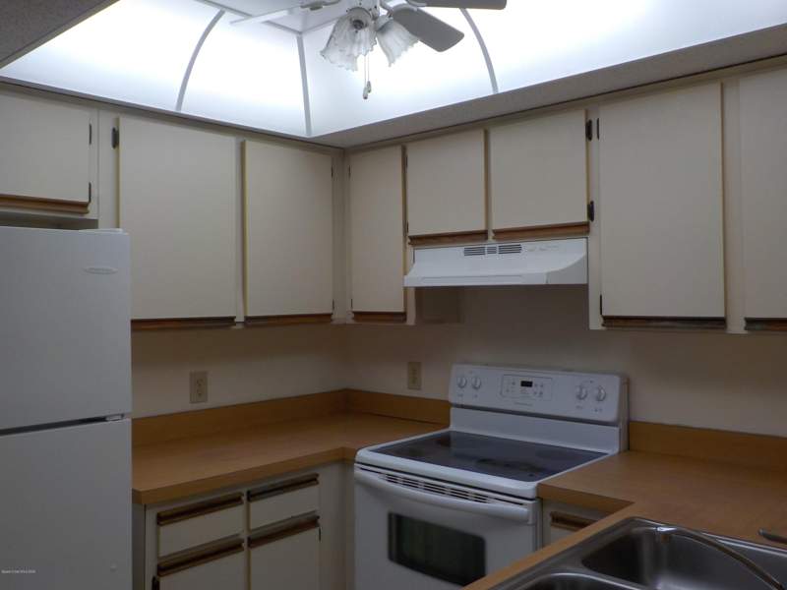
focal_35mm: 30
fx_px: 682
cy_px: 295
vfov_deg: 46.8
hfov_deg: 60.0
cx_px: 394
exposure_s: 1/80
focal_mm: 4.1
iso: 125
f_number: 3.3
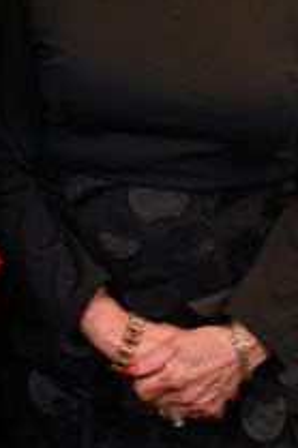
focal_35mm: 153
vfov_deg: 13.2
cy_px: -11
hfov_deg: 8.9
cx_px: 14
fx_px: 1903
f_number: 4
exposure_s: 1/125
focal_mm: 40
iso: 640
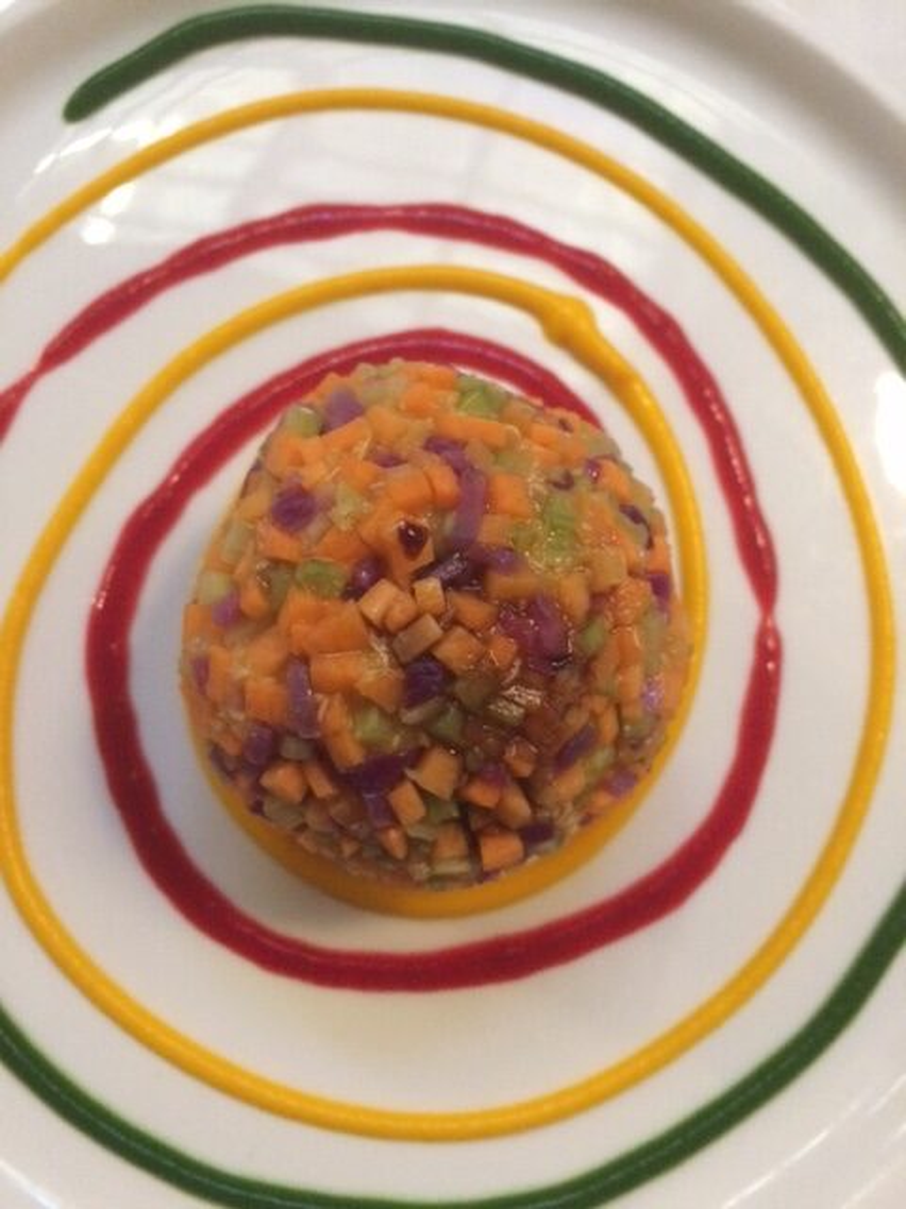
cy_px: 604
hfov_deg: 48.2
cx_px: 453
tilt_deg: -83.4
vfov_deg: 61.7
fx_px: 1012
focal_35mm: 29
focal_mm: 4.15
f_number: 2.2
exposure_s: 1/17
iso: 320
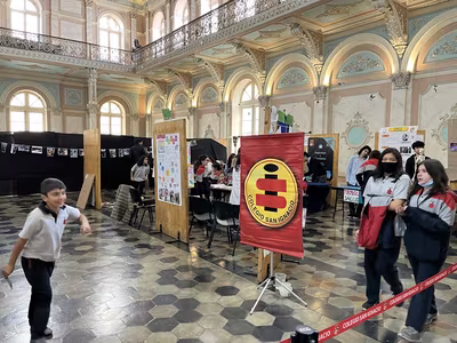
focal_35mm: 26
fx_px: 343
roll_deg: -0.1
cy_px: 172
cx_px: 228
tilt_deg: -3.7
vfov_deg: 53.1
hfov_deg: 67.3
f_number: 1.6
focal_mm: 5.1
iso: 250
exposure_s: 1/50
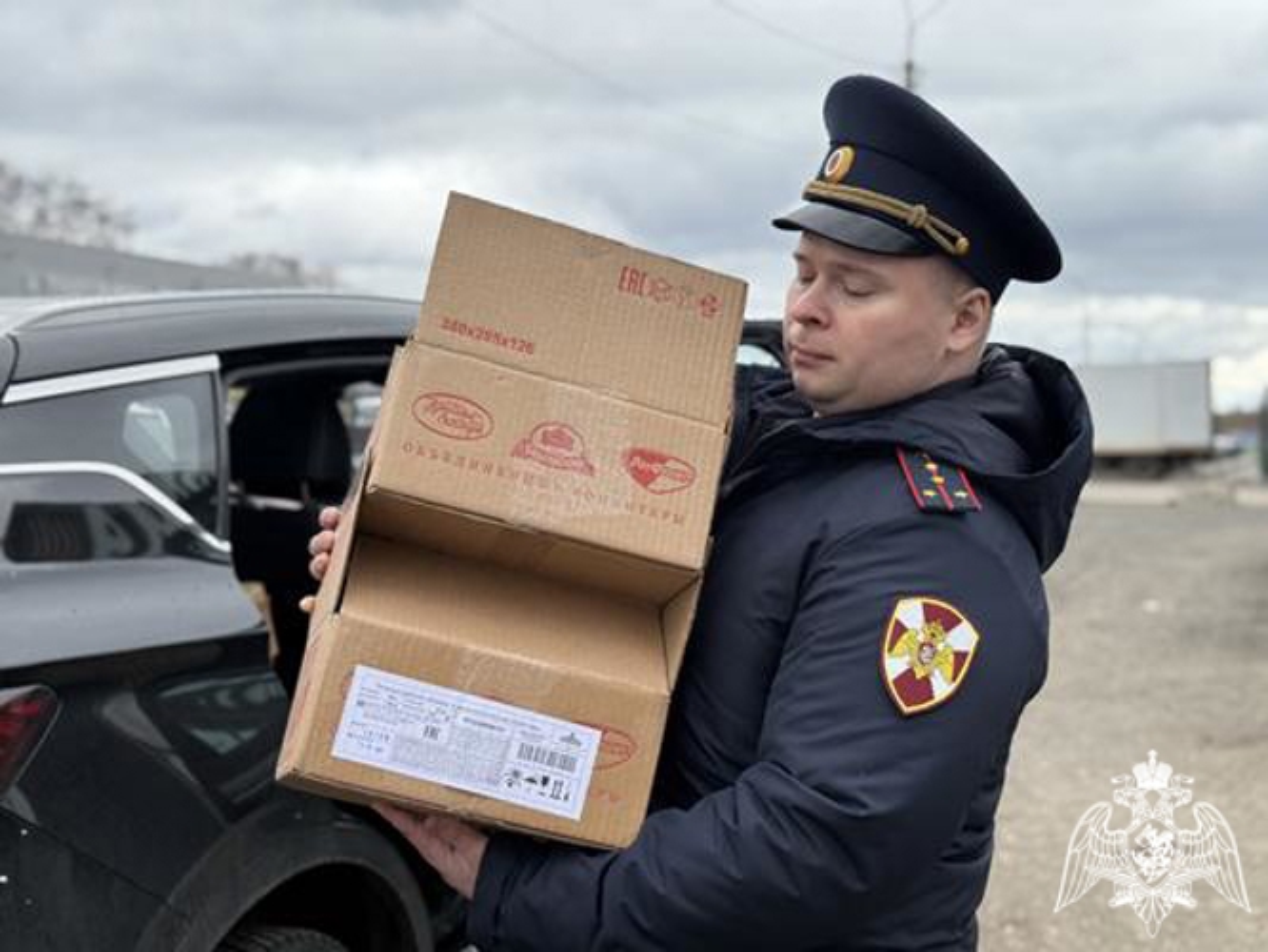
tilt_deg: -2.0
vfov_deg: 30.3
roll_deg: +1.5
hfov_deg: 39.6
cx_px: 634
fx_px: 1759
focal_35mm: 48
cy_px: 476
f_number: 1.78
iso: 64
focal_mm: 6.76
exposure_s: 1/1000
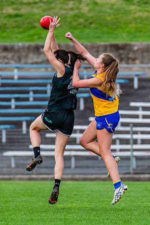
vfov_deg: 2.4
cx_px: 112
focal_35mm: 851
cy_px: 134
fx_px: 5320
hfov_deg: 1.6
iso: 800
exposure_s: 1/1600
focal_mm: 420
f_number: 5.6
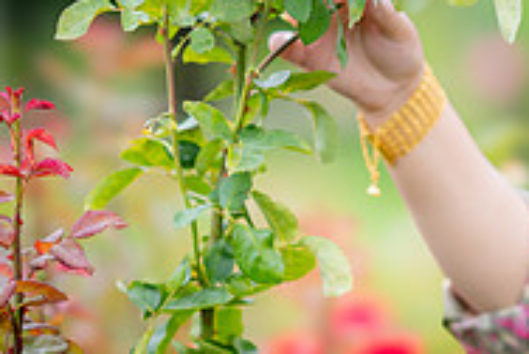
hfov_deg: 7.8
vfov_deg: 5.3
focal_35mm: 262
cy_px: 125
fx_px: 3856
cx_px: 506
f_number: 1.4
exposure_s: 1/1250
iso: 100
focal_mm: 85
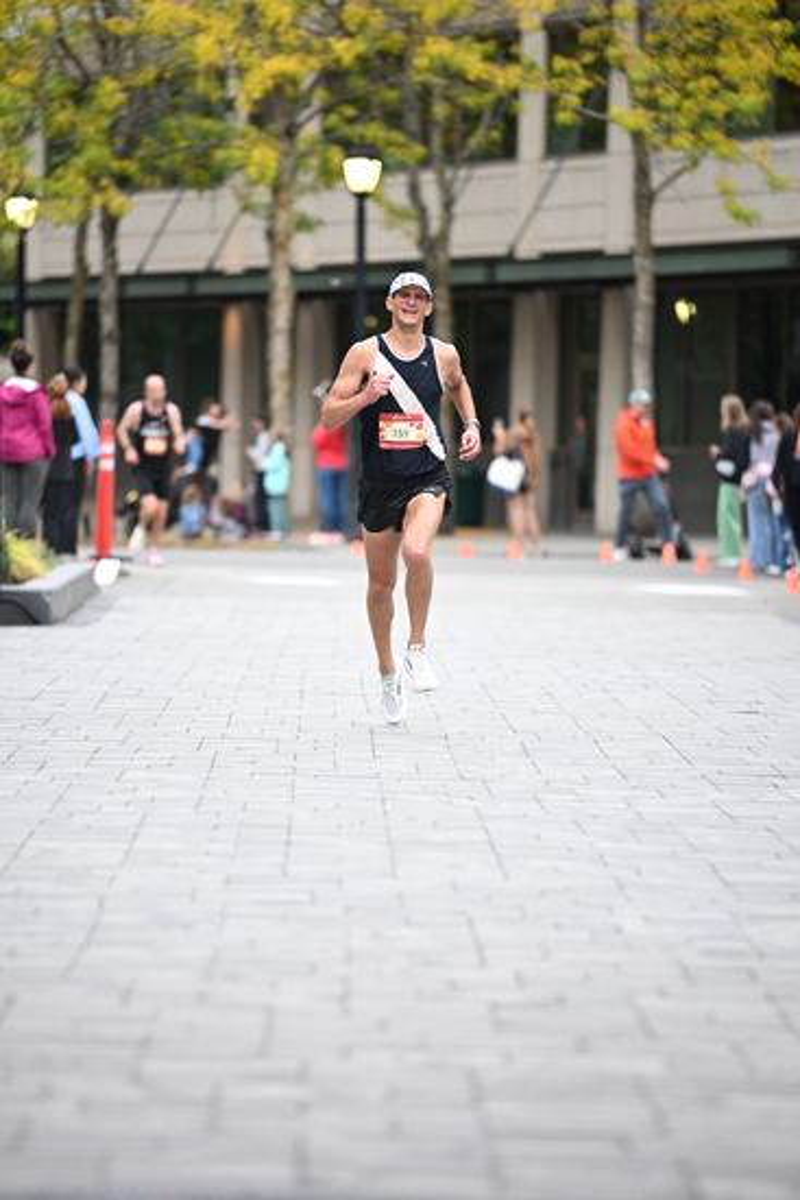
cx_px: 400
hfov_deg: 6.9
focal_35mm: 200
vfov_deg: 10.3
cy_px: 600
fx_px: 6662
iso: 1600
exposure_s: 1/800
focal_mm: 200
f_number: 2.8
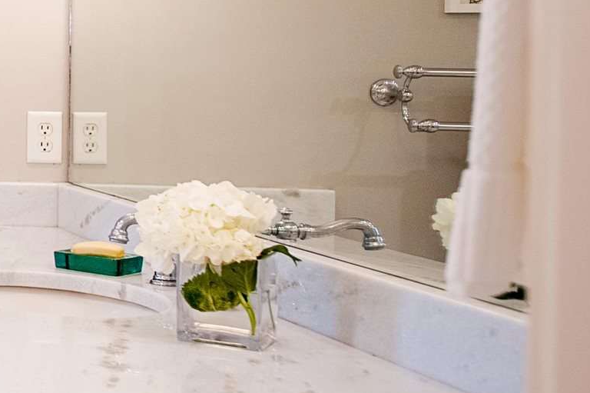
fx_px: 1179
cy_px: 58
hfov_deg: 19.2
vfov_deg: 18.7
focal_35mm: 72
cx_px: -537
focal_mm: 18
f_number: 2.8
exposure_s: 1/1000
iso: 800
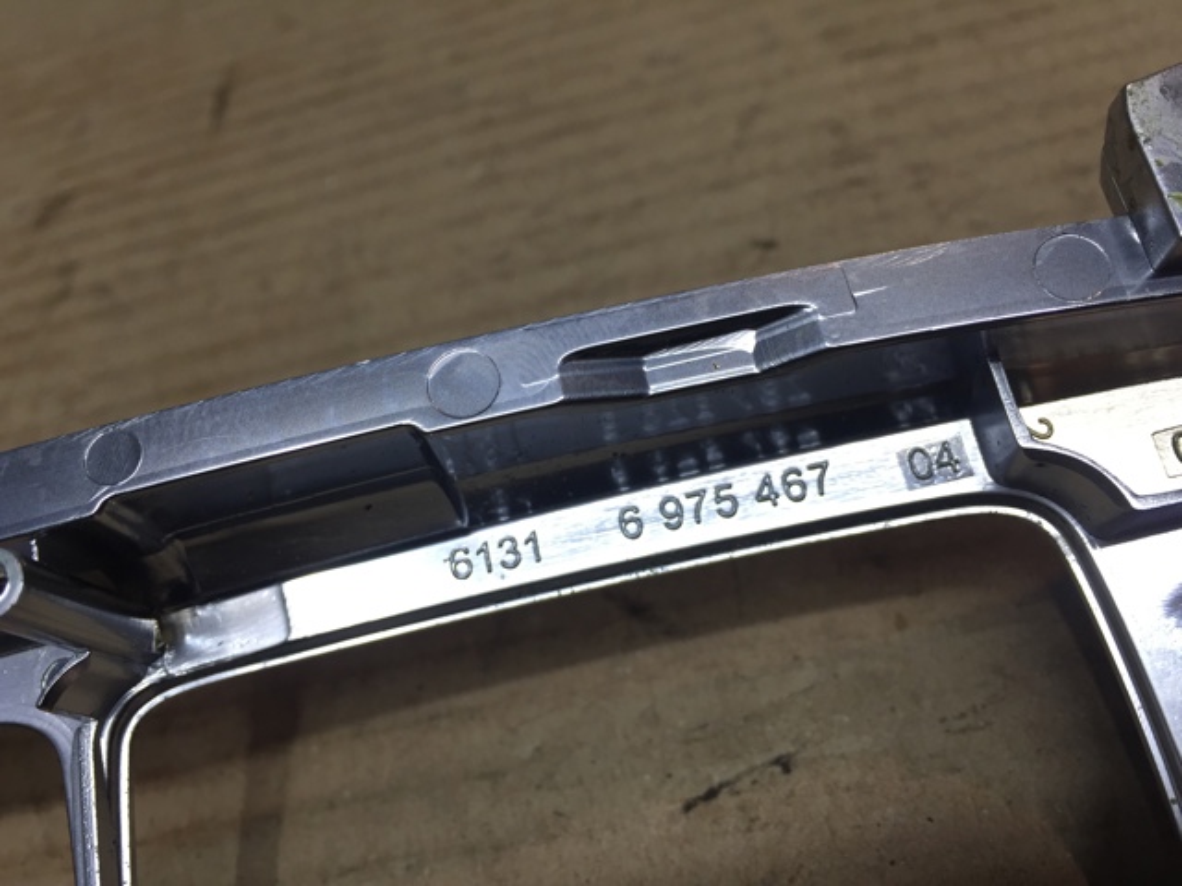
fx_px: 990
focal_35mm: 29
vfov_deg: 48.2
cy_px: 443
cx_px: 591
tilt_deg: -48.8
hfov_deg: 61.7
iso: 50
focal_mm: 4.15
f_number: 2.2
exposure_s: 1/100
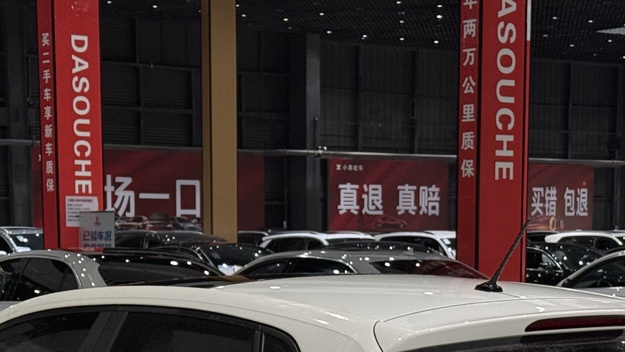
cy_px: 485
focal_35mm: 109
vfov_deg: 10.8
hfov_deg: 19.6
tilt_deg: -8.0
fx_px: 1806
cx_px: 316
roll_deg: +0.3
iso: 80
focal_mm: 6.76
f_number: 1.78
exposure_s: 1/50
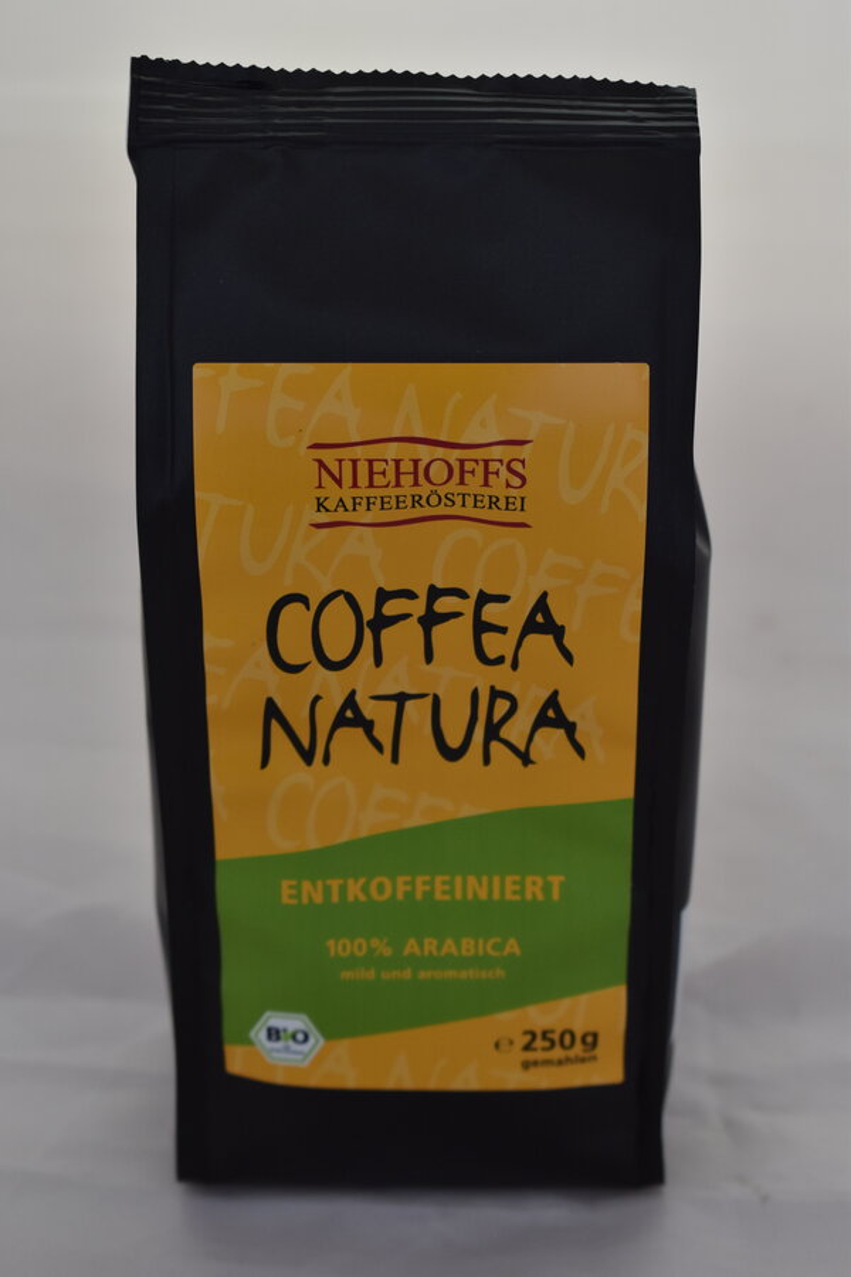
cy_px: 638
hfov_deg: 17.5
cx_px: 426
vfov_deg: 26.0
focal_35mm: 78
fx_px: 2766
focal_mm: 52
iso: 640
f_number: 5.6
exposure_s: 1/200
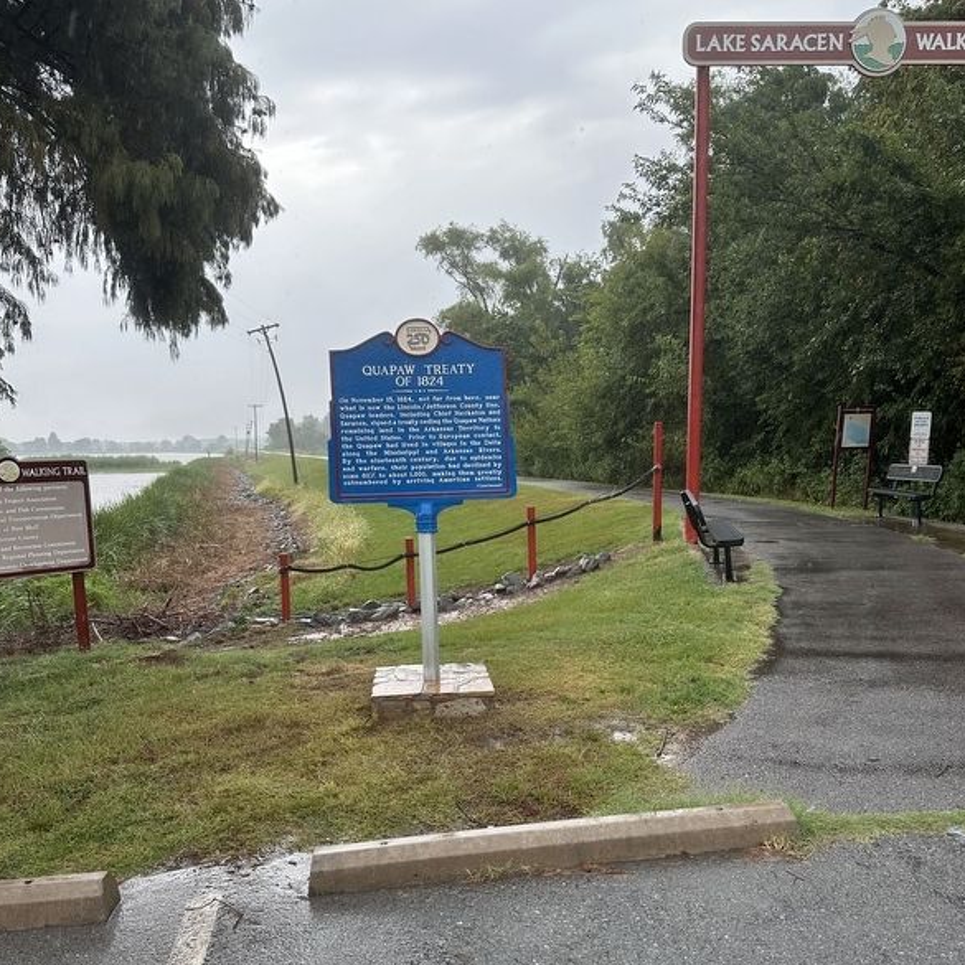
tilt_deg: -7.1
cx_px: 487
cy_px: 579
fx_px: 915
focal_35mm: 29
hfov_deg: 55.6
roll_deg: -0.2
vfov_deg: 55.2
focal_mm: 6.86
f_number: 1.78
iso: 80
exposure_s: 1/469
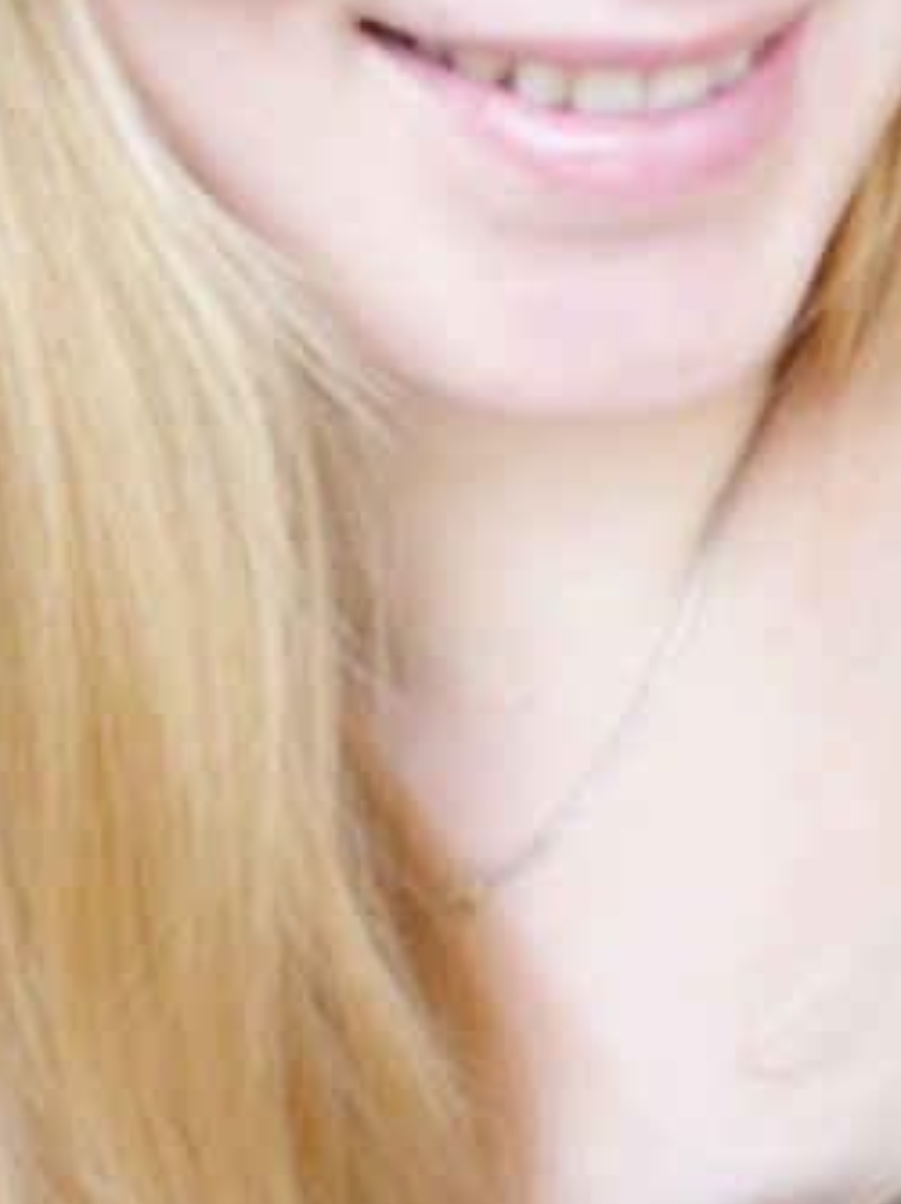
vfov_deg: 33.1
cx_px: 598
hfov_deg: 25.9
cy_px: 186
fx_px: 1946
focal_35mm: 56
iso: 80
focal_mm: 5
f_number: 2.8
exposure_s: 1/50
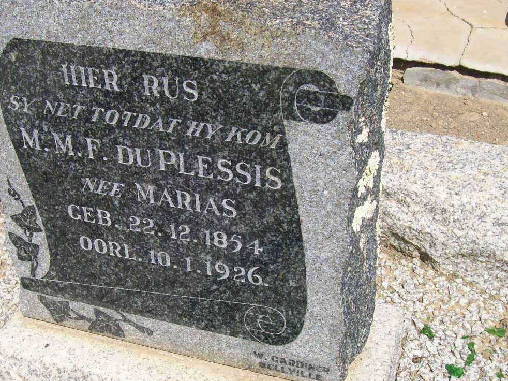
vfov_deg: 26.5
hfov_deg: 34.9
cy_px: 207
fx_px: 807
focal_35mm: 55
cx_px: 211
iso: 80
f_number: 5.4
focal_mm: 7.6
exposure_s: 1/635
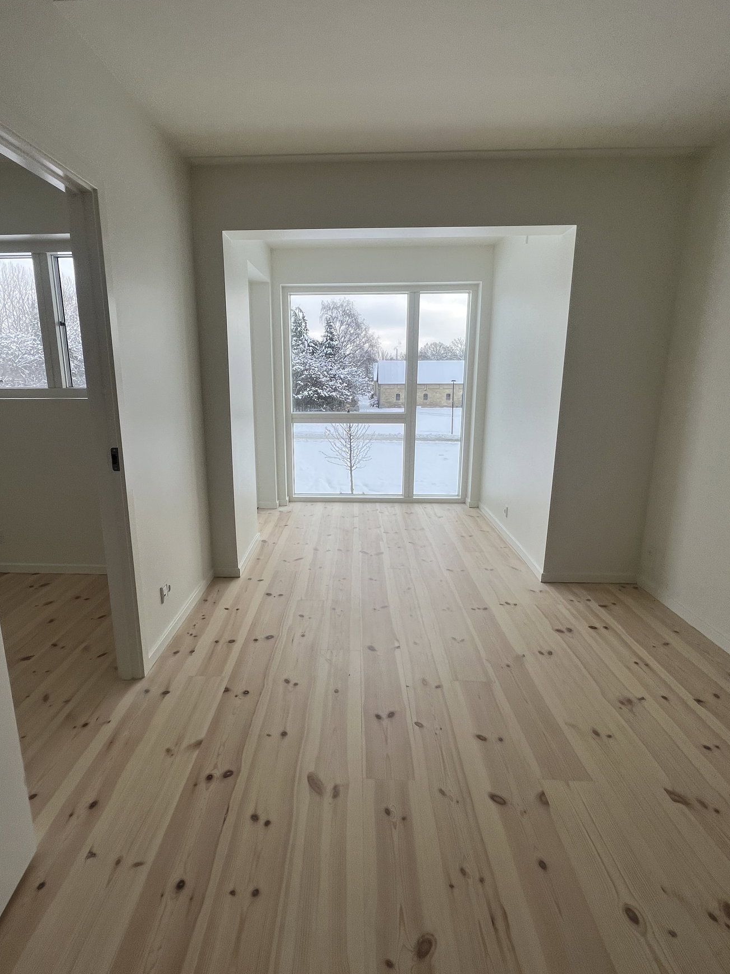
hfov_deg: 77.9
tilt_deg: -10.9
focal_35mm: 16
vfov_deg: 94.5
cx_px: 332
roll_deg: -2.3
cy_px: 471
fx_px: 450
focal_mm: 1.57
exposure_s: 1/242
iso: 32
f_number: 1.8
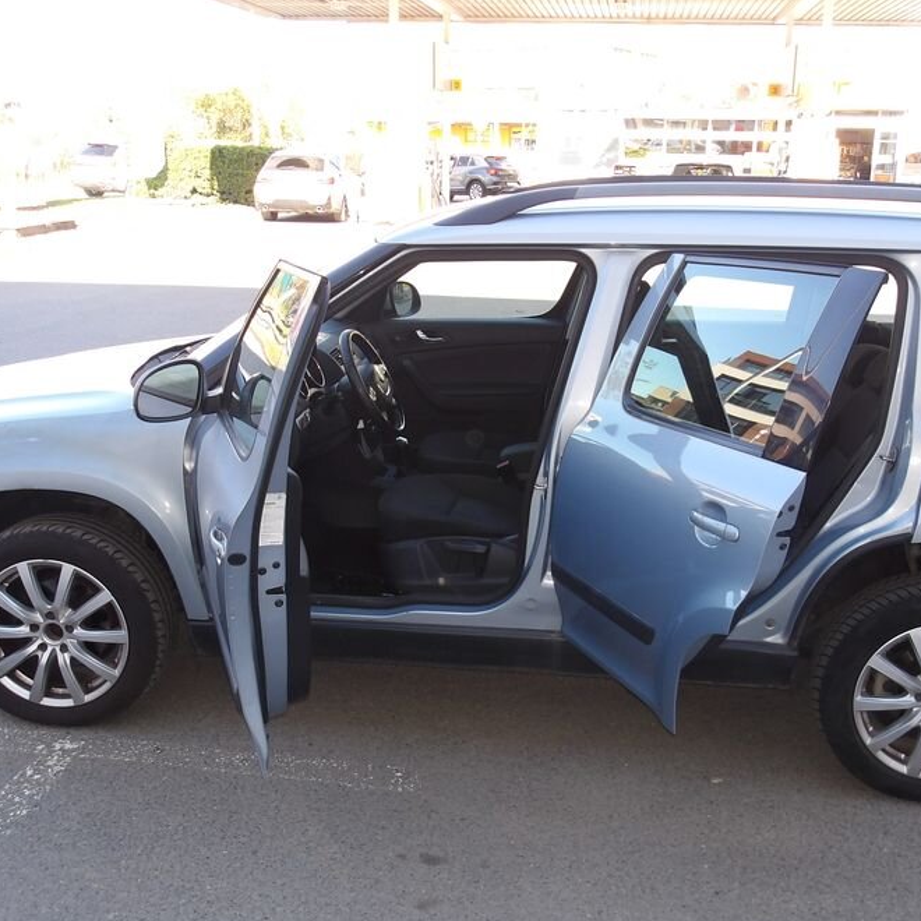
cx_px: 484
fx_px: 1114
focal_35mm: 37
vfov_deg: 44.9
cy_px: 488
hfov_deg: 44.9
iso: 100
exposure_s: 1/132
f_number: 3
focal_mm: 4.9
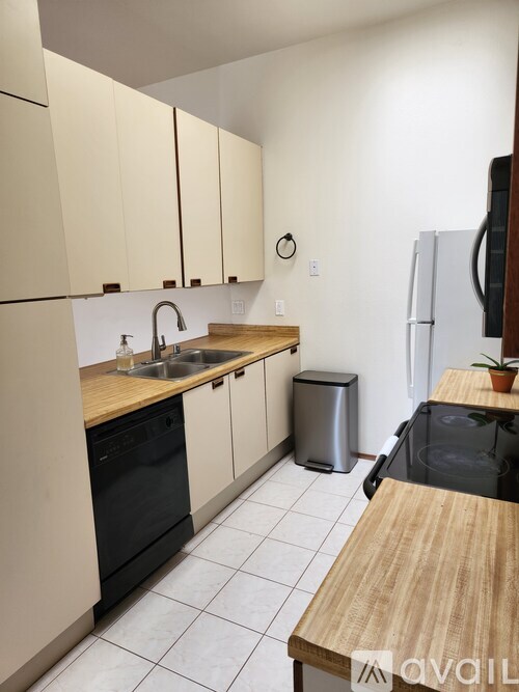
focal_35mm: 23
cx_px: 260
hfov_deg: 58.9
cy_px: 346
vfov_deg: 73.9
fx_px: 460
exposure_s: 1/120
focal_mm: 5.4
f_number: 1.8
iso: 50
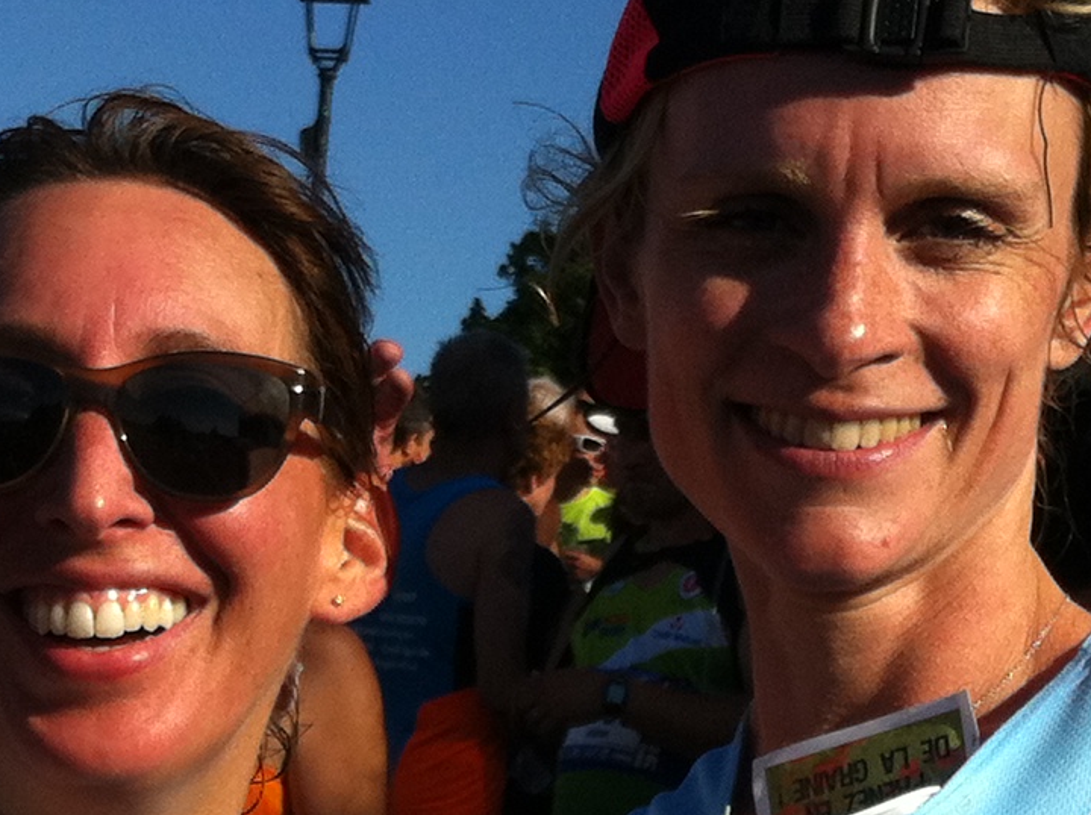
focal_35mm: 126
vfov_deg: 11.5
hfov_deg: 15.6
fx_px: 3966
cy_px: 1024
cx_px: 223
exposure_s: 1/1676
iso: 80
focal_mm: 3.85
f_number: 2.8
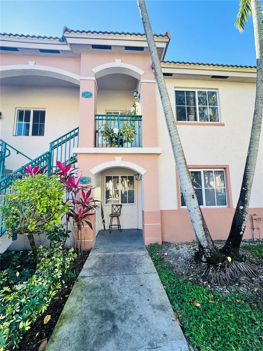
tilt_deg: +6.6
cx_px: 132
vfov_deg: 102.1
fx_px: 142
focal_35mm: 14
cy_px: 176
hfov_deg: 85.7
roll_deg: +1.0
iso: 40
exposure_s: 1/239
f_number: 2.2
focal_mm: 2.22
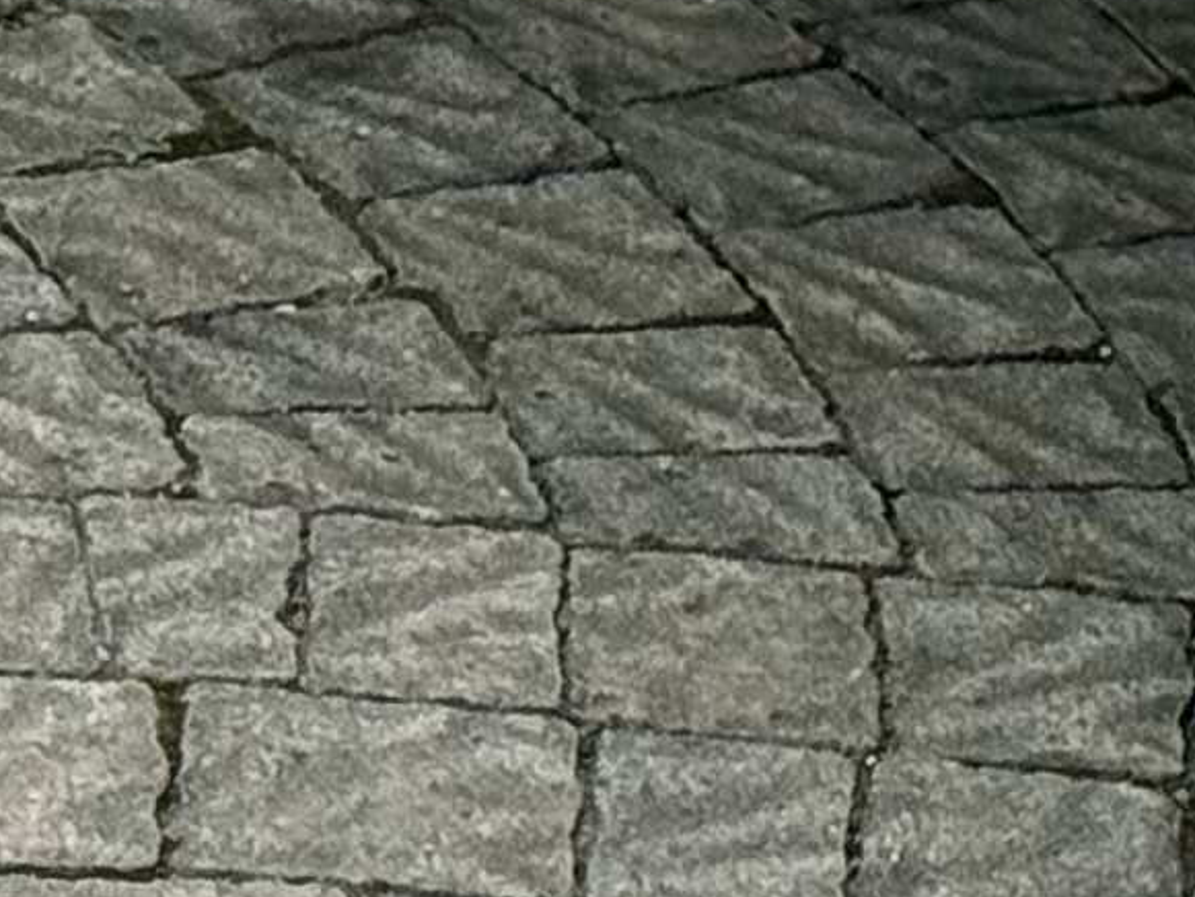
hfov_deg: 5.7
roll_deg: -15.1
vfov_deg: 4.3
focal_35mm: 333
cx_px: 3019
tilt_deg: -10.3
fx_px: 11498
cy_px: -2022
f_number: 1.78
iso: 64
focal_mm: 6.76
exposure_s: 1/707
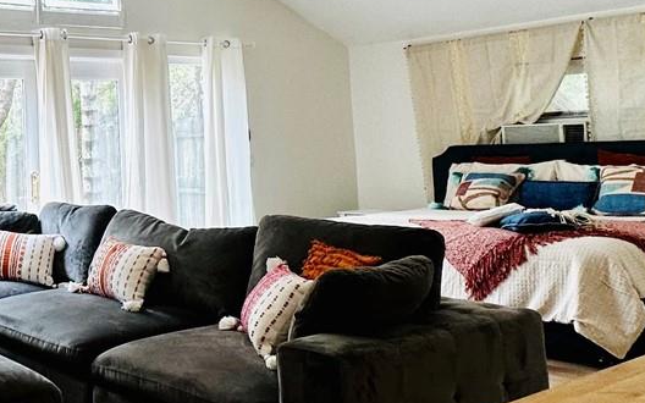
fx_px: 791
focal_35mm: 45
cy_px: 109
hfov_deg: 37.8
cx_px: -48
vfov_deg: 28.2
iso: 80
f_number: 2.2
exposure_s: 1/120
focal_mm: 2.22
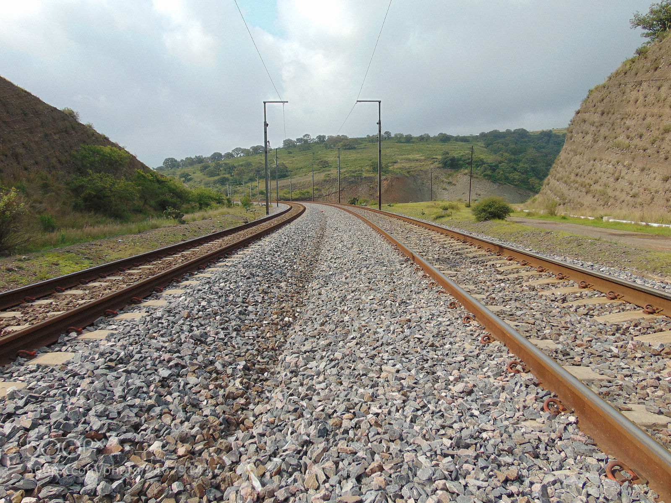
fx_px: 485
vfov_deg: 54.9
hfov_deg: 69.4
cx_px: 336
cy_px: 252
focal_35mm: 25
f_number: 7.7
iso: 80
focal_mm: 4.5
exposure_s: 1/200
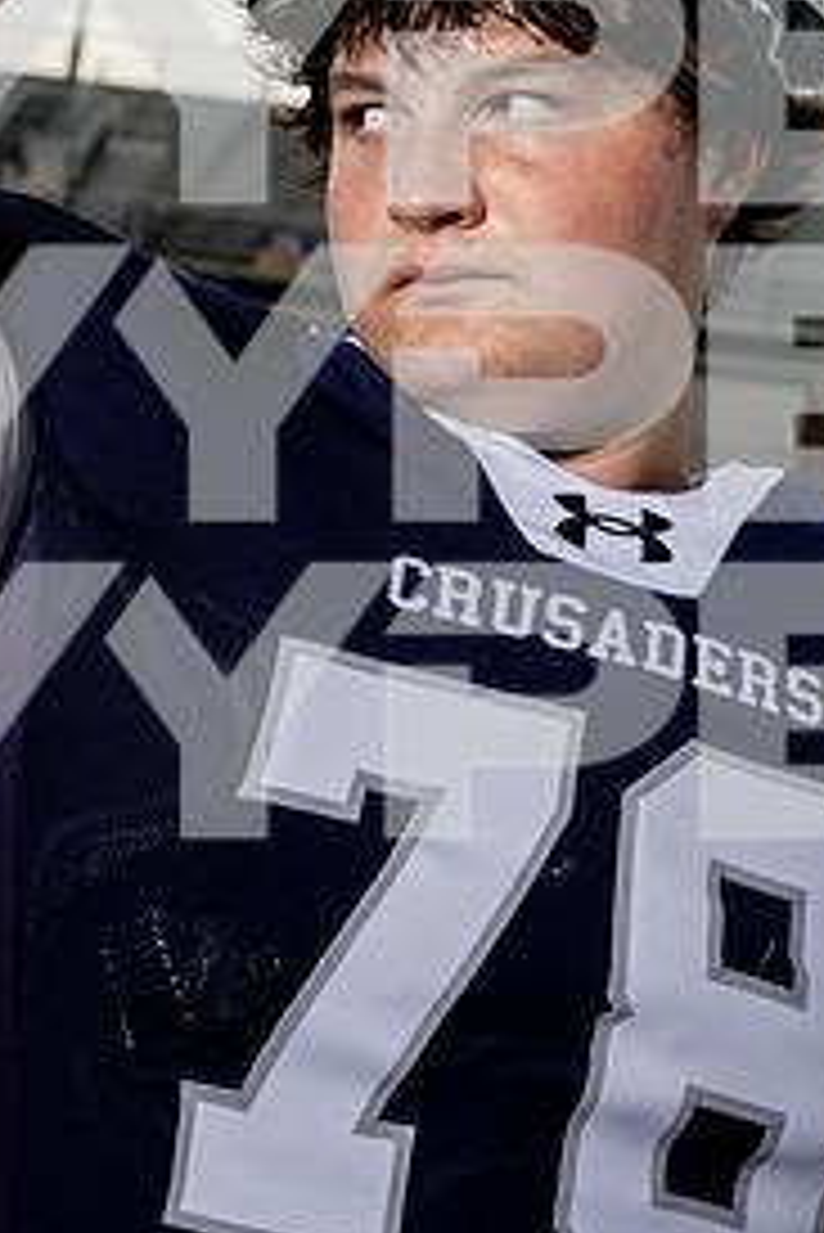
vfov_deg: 22.0
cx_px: 342
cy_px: 387
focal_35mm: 92
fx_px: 3154
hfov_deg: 14.9
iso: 250
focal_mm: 56
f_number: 8
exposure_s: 1/250
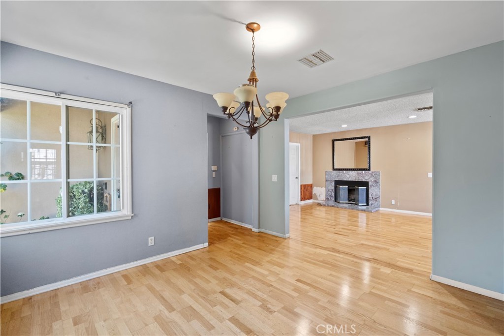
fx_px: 224
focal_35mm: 16
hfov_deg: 96.7
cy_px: 168
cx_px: 252
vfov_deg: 73.8
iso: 1600
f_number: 7.1
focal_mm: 16
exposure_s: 1/13
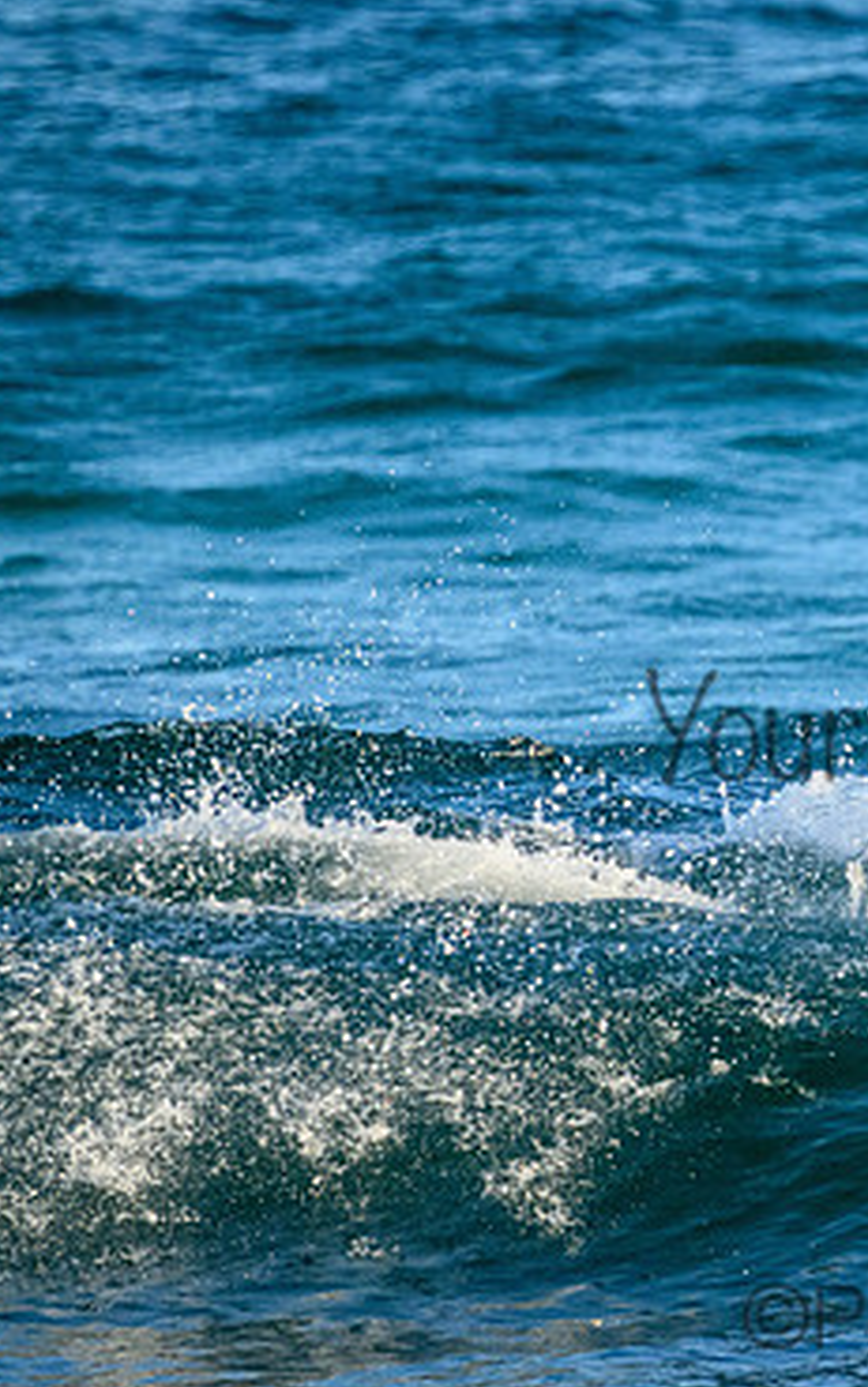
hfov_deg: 1.0
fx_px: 48428
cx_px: 1033
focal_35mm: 1281
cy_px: 694
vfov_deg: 1.6
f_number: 11
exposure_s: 1/2000
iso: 3600
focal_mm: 800
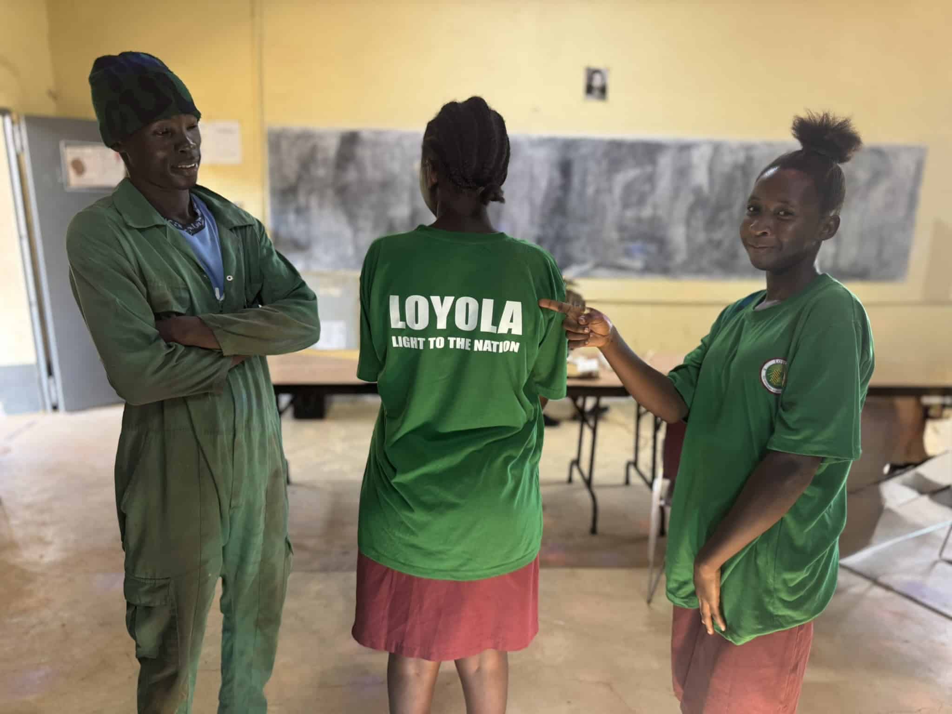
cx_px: 476
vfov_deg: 56.8
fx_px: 660
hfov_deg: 71.6
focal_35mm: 24
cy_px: 357
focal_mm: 6.8
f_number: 1.8
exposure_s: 1/50
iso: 200
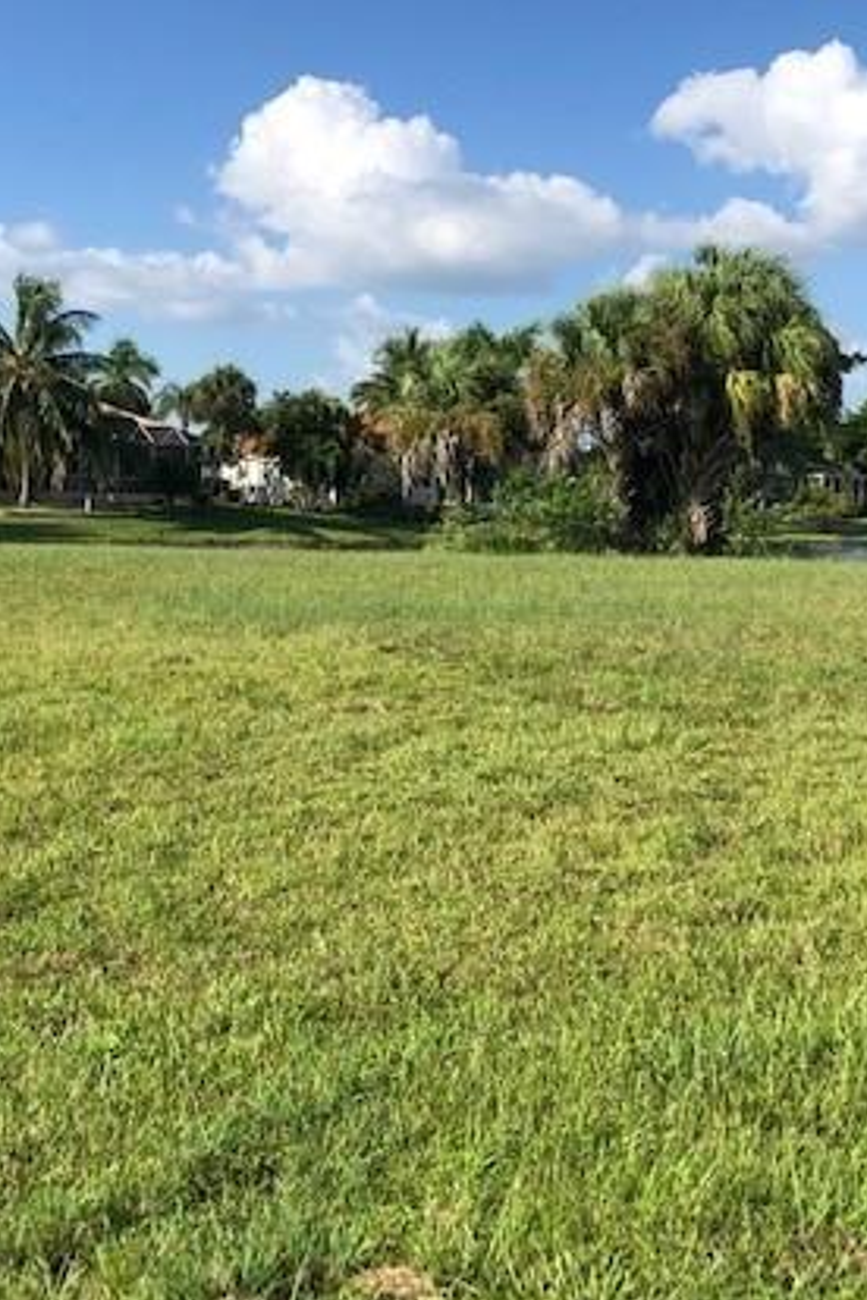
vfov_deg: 43.6
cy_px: 600
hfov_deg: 29.9
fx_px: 1625
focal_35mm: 45
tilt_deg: -4.2
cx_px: 440
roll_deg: +0.9
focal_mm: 4
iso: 20
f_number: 1.8
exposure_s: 1/1845
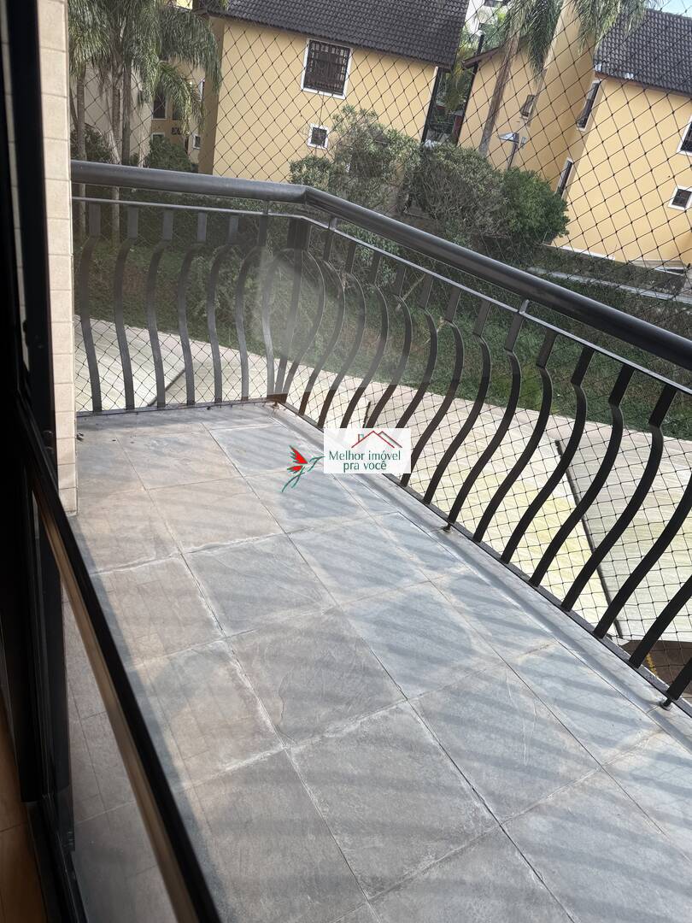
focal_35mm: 24
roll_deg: -13.1
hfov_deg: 56.8
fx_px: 640
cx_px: 346
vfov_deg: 71.6
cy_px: 462
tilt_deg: -29.9
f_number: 1.78
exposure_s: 1/788
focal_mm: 6.76
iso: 80
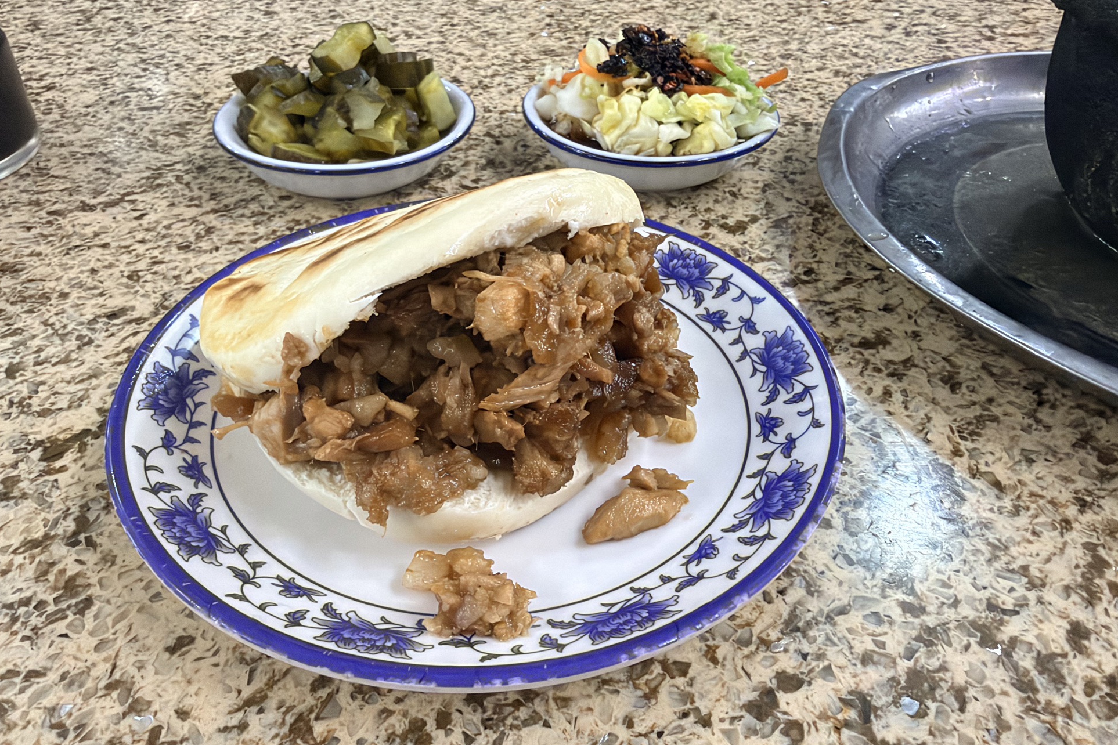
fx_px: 838
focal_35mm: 27
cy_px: 361
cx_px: 578
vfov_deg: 47.9
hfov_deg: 67.4
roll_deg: +0.5
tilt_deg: -39.7
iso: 320
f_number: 2.2
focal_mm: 2.22
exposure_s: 1/107
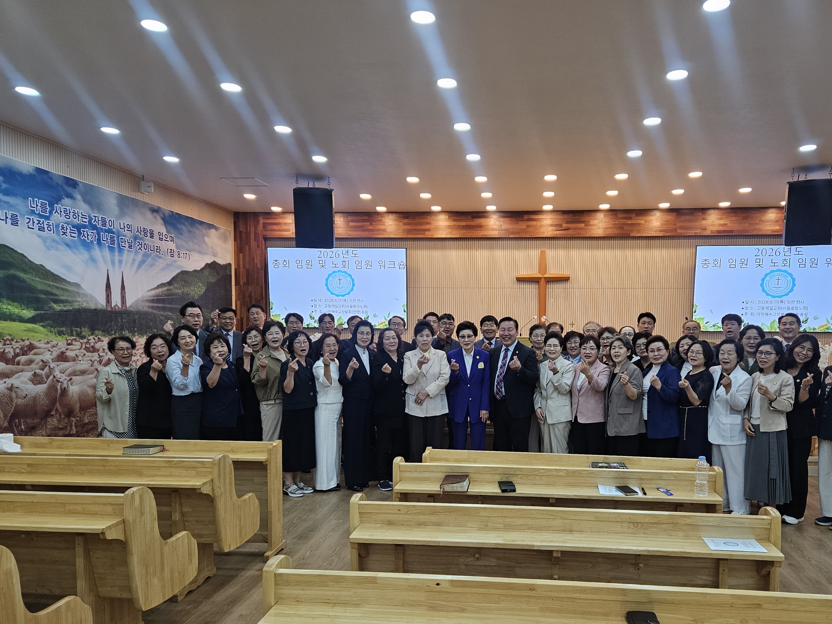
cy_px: 359
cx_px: 477
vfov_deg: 51.2
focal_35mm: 27
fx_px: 649
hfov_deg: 65.0
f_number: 1.8
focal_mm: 5.4
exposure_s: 1/180
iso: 160
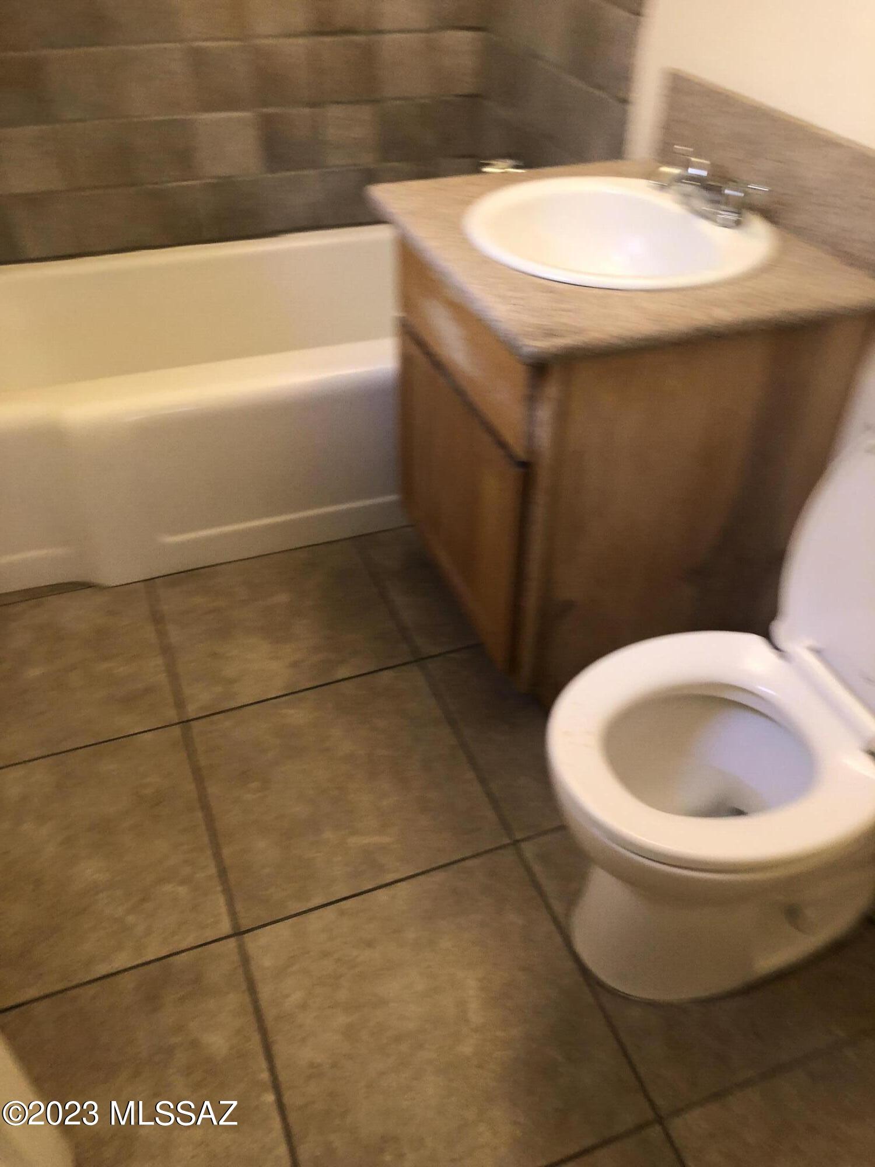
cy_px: 584
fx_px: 944
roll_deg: +0.7
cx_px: 438
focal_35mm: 28
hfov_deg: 49.7
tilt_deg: -41.0
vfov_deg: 63.4
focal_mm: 3.99
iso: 40
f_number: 1.8
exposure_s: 1/17
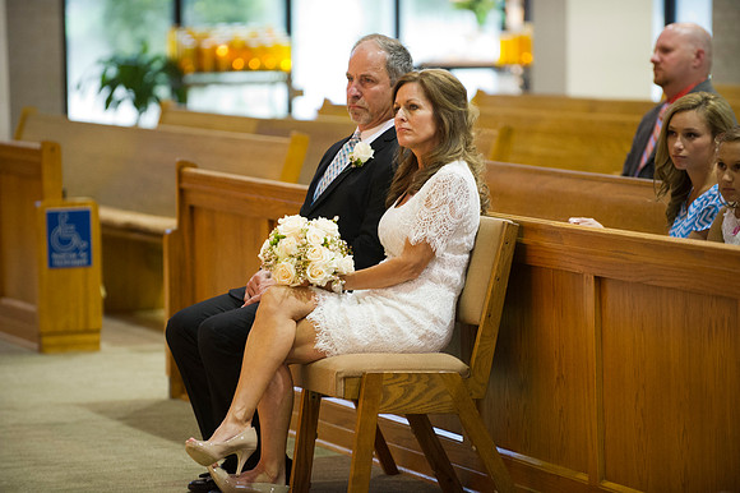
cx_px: 370
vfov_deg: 7.8
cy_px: 246
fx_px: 3595
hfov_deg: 11.8
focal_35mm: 175
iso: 5000
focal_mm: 175
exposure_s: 1/80
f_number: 2.8
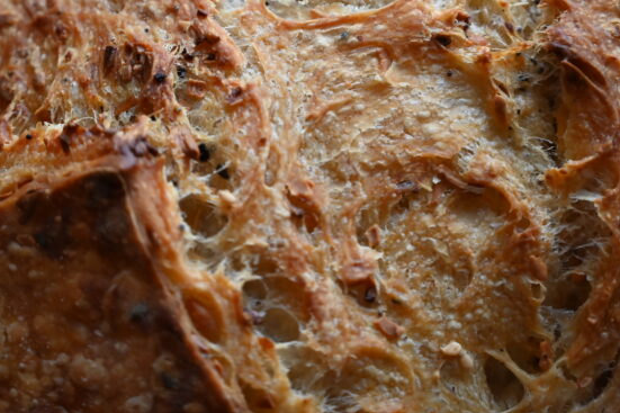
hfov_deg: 15.8
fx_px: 2238
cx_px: 333
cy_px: 32
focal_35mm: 130
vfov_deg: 10.5
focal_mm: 70
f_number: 4
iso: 1000
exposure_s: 1/125
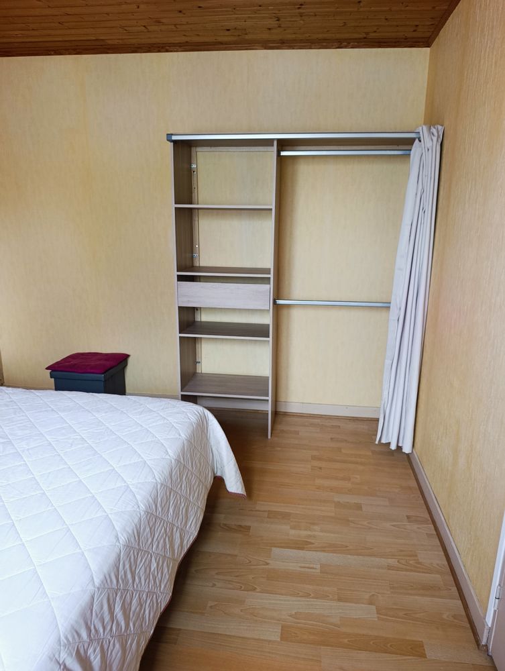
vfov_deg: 73.8
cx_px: 252
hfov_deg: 59.0
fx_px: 446
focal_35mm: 23
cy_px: 336
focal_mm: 6.11
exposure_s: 1/100
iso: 1232
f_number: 1.65
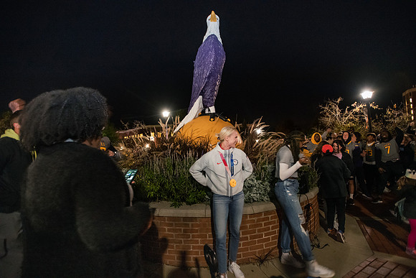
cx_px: 208
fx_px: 196
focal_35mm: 17
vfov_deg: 70.5
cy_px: 139
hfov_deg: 93.3
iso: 6400
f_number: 3.2
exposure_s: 1/30
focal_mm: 17
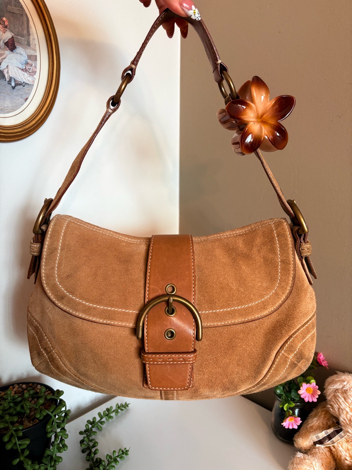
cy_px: 235
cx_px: 176
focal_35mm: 26
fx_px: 353
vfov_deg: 67.3
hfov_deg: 53.1
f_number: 1.6
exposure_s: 1/59
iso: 160
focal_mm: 5.96
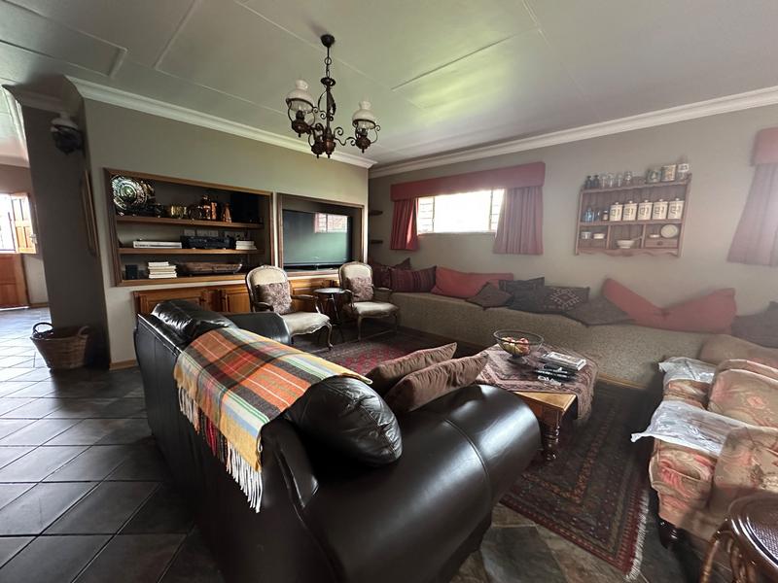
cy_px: 292
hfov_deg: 102.1
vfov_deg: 85.7
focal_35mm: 14
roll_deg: -2.0
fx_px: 315
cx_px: 389
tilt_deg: -6.4
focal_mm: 2.22
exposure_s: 1/60
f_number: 2.2
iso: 1000
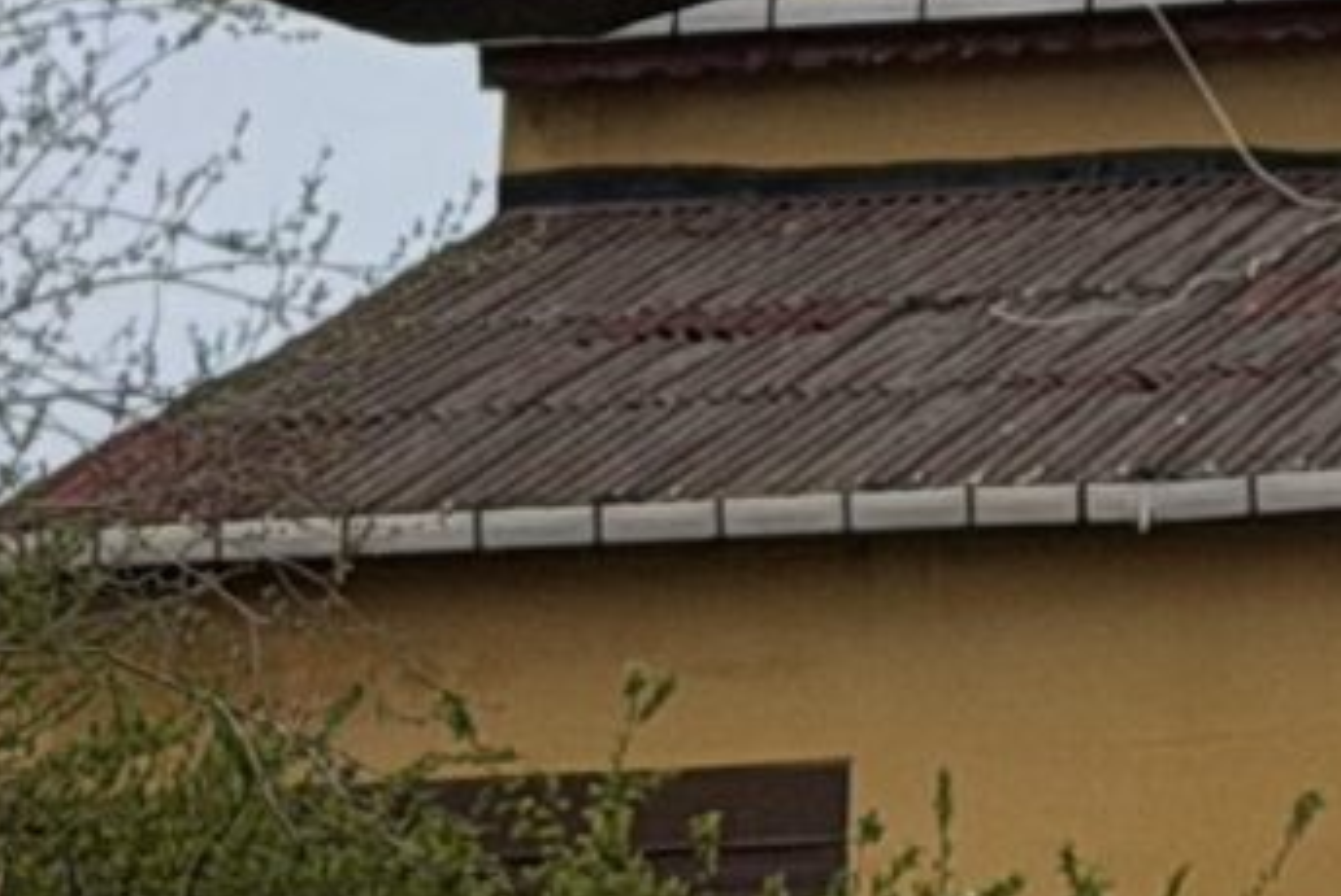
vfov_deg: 3.5
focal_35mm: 371
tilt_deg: +21.1
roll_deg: +1.2
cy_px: -2614
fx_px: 13831
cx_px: 3134
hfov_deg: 5.4
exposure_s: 1/11364
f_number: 1.78
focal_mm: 6.76
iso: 64
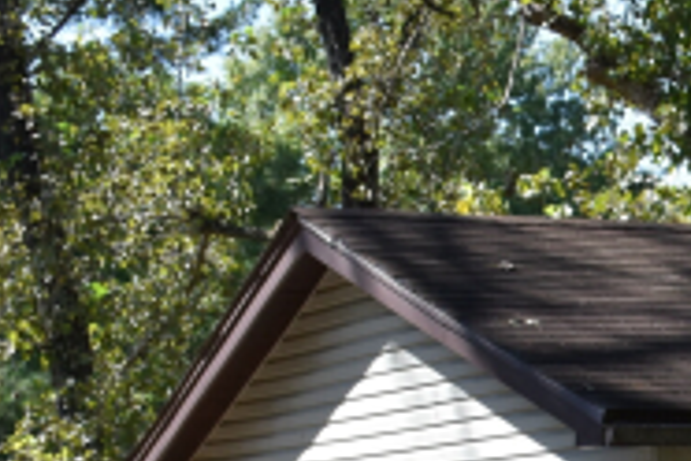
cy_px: 617
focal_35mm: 145
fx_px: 2783
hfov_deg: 13.2
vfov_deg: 9.3
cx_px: 1122
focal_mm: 24
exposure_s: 1/500
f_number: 8
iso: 360
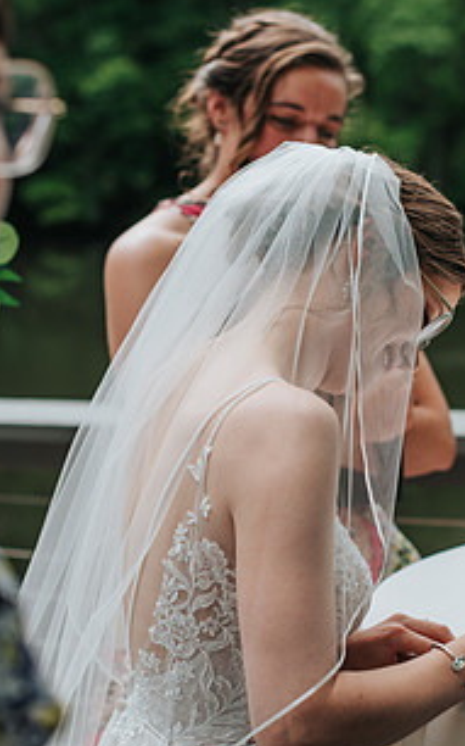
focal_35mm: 75
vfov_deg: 27.5
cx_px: 358
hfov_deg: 17.3
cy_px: 432
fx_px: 1522
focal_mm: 50
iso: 110
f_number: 2.8
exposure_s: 1/800
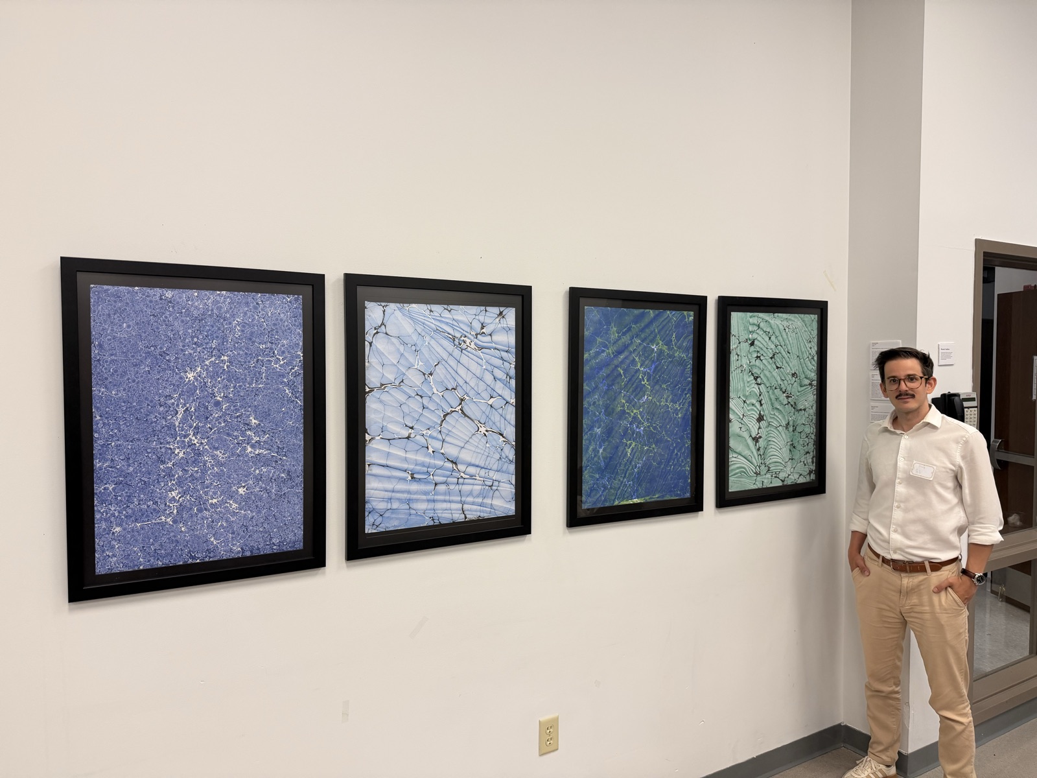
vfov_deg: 56.8
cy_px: 389
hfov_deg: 71.6
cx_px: 518
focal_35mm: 24
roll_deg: +0.5
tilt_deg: -1.4
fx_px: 719
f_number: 1.78
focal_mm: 6.76
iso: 160
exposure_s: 1/120
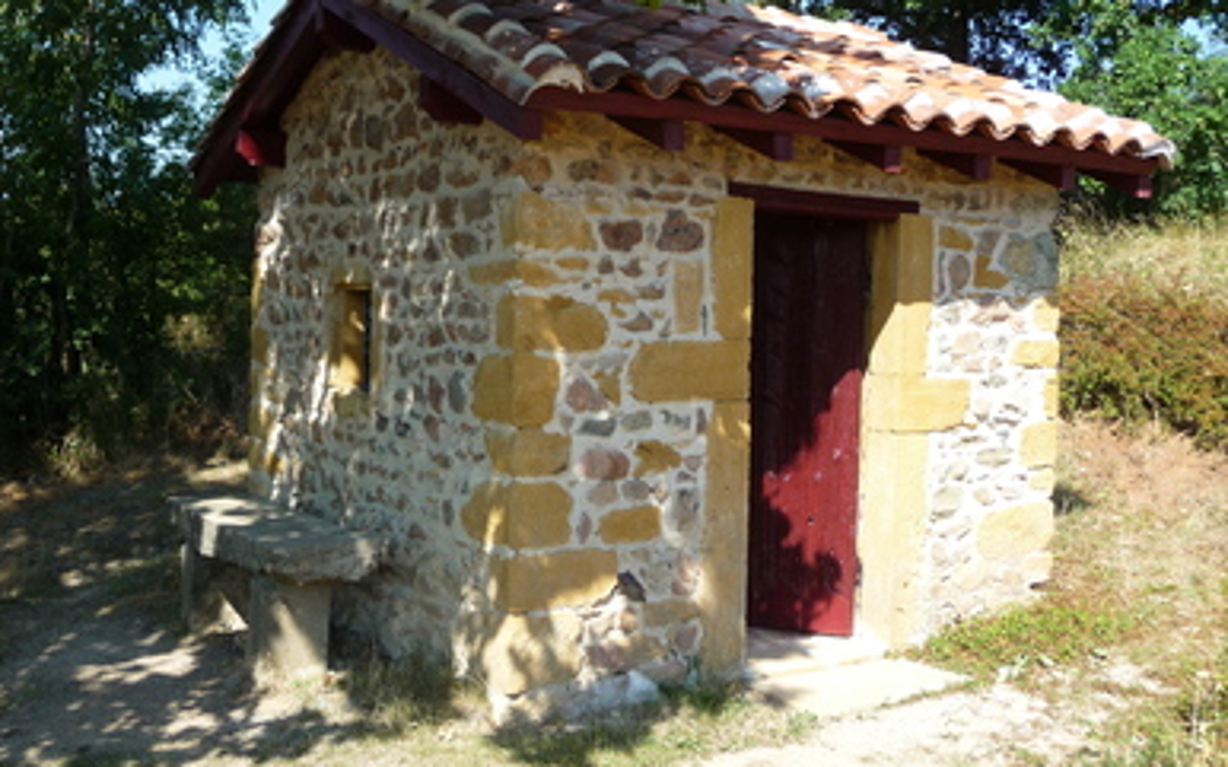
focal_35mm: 46
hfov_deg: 43.5
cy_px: 315
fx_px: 1539
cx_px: 612
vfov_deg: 27.9
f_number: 4
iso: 100
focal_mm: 7.1
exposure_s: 1/320
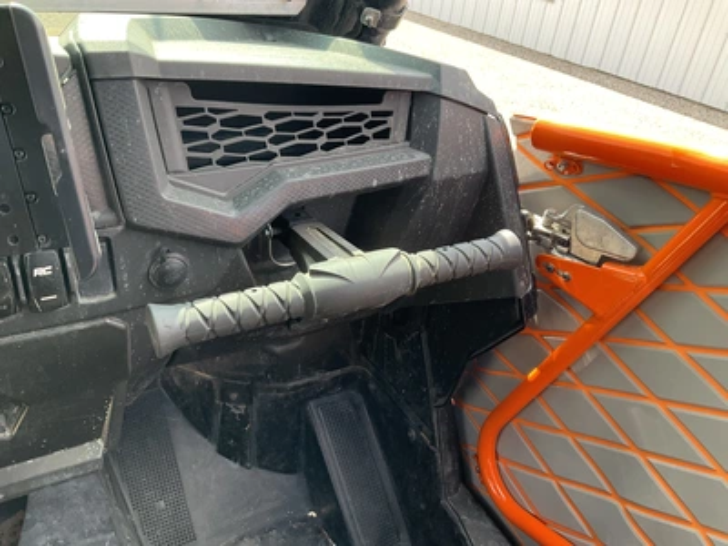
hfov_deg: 61.7
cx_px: 364
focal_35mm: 29
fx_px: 610
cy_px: 273
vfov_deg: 48.2
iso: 25
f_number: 1.8
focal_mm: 3
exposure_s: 1/122
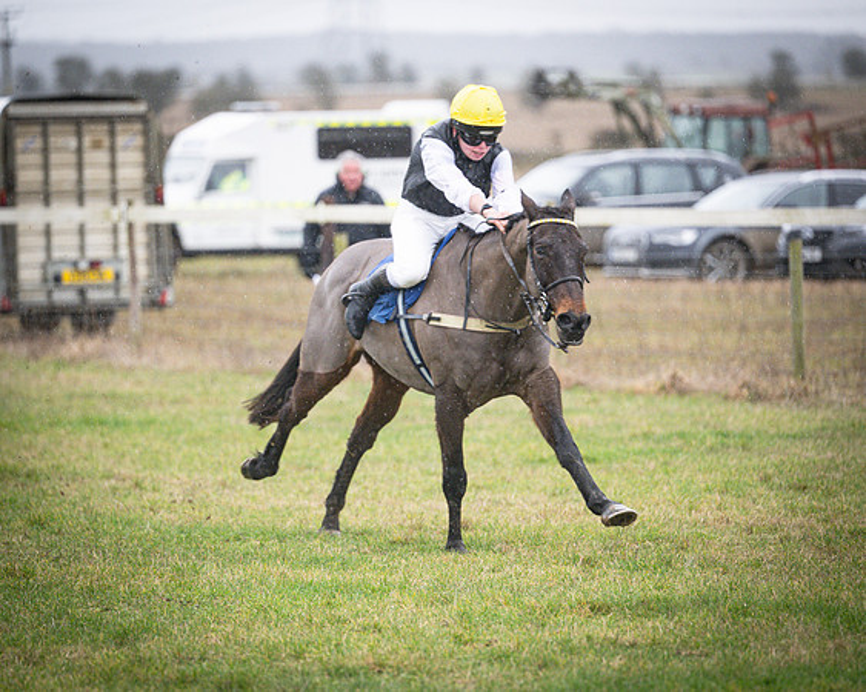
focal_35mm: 229
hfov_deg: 8.4
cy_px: 333
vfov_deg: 6.8
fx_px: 5866
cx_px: 353
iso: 1250
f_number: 2.8
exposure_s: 1/1000
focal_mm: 175
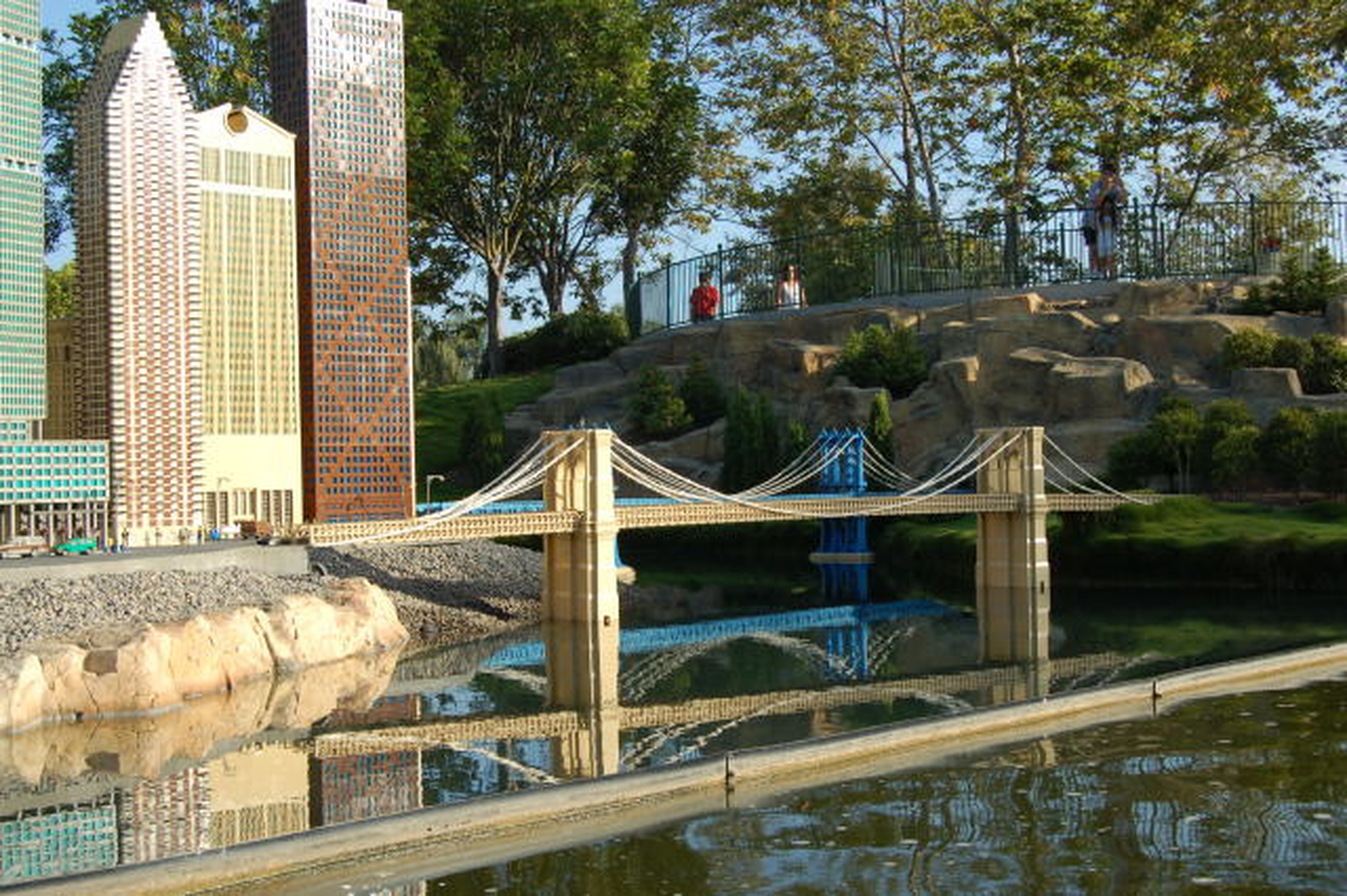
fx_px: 1907
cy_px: 448
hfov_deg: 38.9
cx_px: 674
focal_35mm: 51
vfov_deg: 26.5
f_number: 8
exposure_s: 1/250
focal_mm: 34
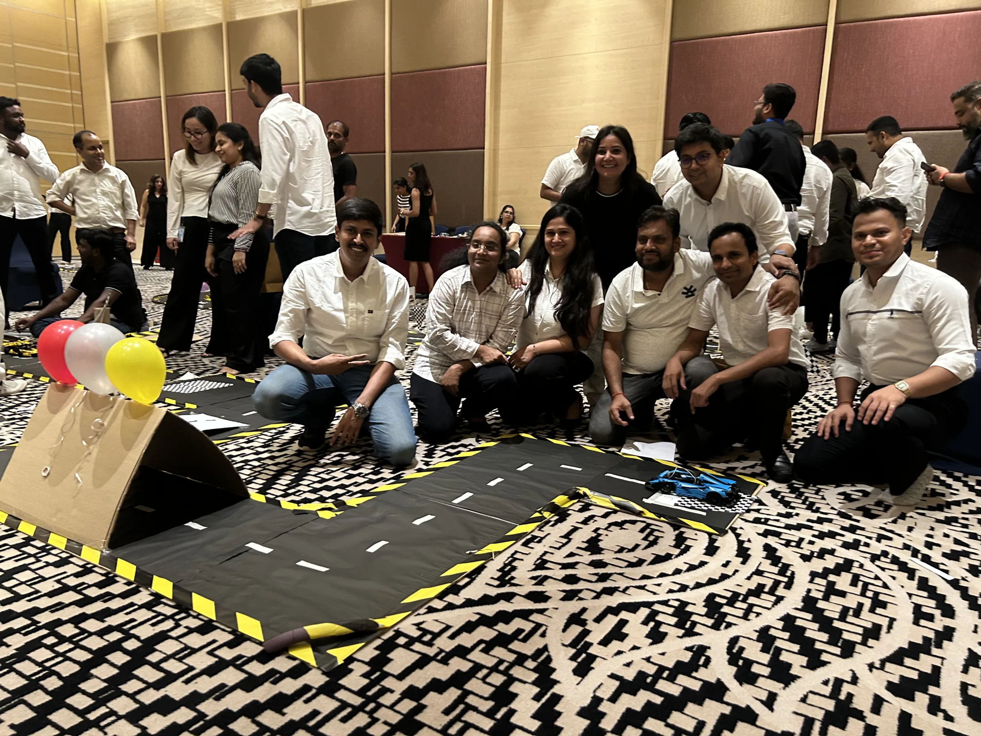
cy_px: 368
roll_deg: -1.5
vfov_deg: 53.1
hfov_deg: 67.3
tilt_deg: -11.5
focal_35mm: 26
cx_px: 490
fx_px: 737
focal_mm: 5.7
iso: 320
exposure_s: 1/50
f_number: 1.5
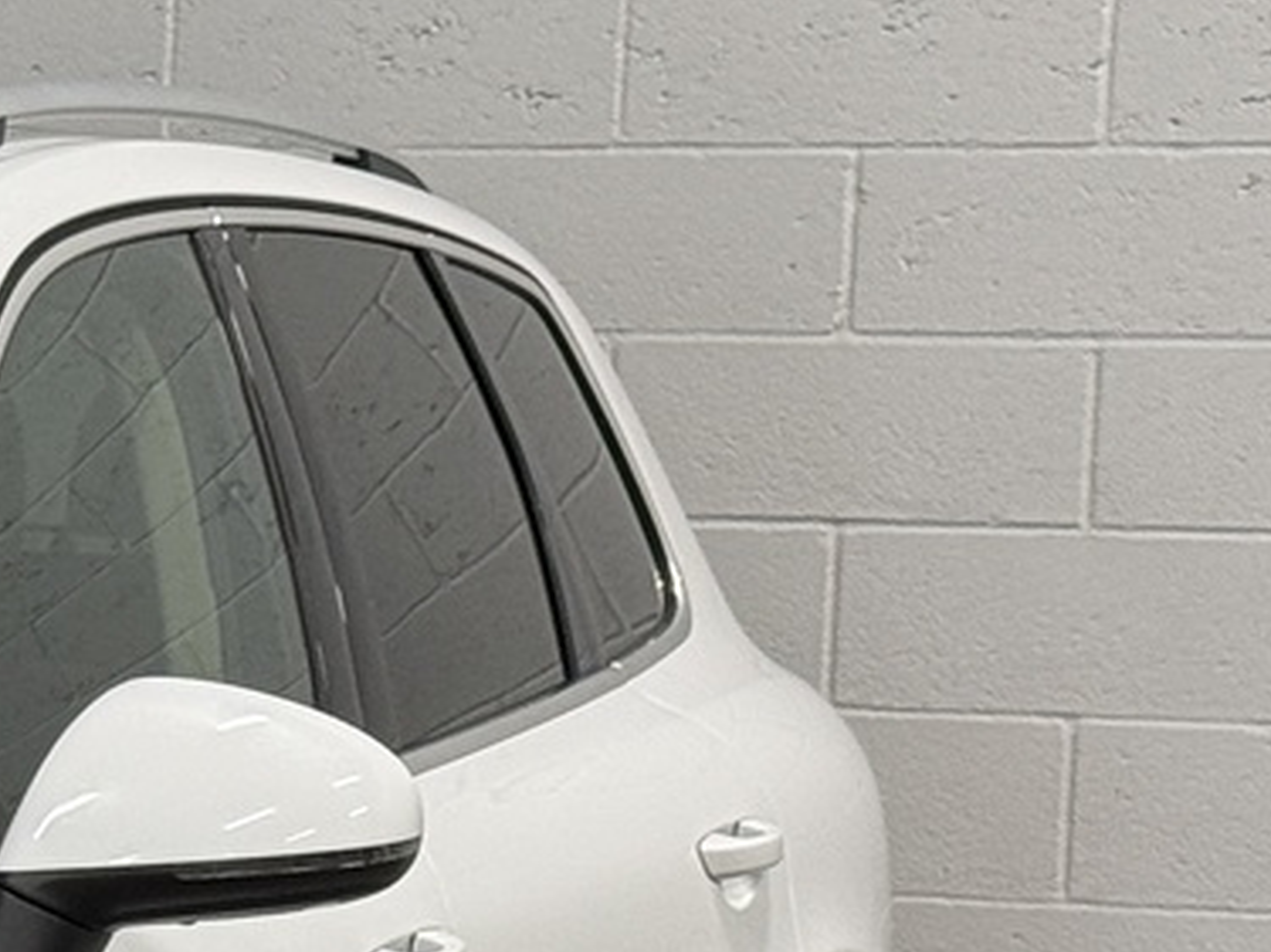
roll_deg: -0.9
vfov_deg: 7.2
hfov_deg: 9.0
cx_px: -1356
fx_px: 7525
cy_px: 1016
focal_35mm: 205
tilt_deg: -5.7
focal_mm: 6.76
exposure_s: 1/100
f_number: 1.78
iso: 100
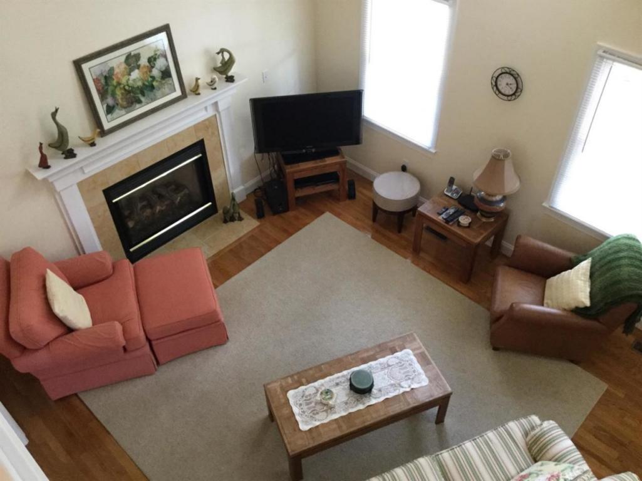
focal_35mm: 31
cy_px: 240
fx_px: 575
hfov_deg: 58.4
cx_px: 321
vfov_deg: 45.4
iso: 200
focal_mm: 3.3
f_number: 2.4
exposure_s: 1/24
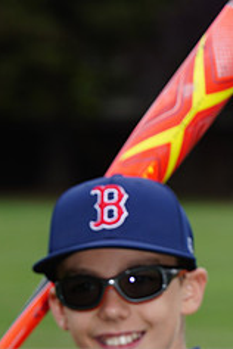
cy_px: 368
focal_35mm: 450
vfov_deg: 4.6
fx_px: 4368
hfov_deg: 3.1
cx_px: 105
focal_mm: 184
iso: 200
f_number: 9
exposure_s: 1/200
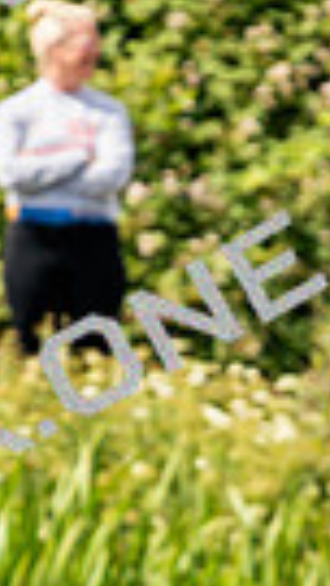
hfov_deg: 0.5
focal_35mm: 2699
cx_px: 782
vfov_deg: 0.8
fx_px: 41960
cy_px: 792
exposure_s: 1/2000
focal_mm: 600
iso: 320
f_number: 6.3
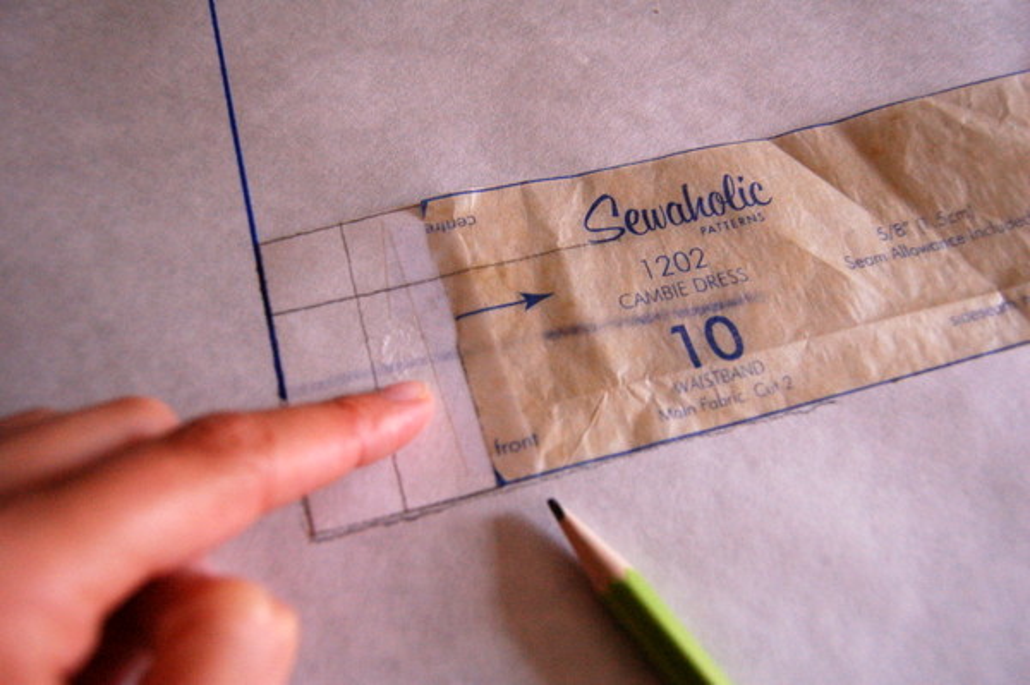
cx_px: 515
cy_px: 342
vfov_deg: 43.5
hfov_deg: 62.0
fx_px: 858
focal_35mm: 30
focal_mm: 20
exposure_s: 1/60
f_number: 4
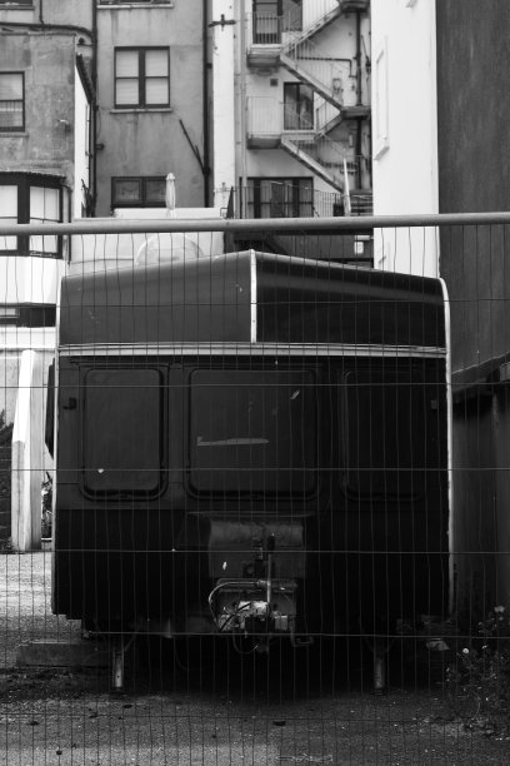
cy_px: 383
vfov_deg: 27.0
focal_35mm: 75
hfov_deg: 18.2
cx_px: 255
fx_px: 1594
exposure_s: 1/80
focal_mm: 50
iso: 100
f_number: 7.1
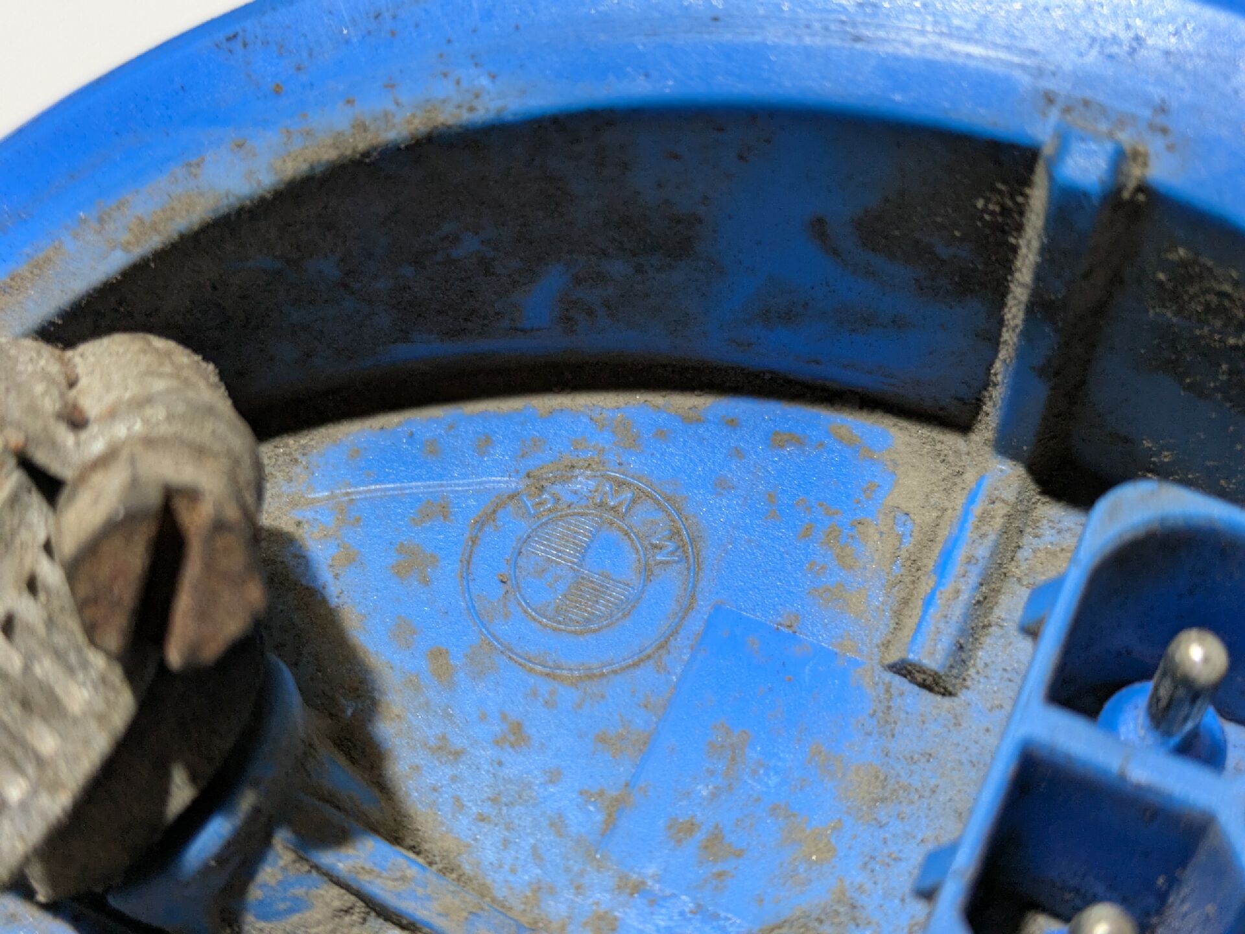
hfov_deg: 37.5
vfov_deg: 28.6
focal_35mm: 51
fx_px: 1834
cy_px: 467
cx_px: 622
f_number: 1.89
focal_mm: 5.43
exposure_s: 1/100
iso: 183
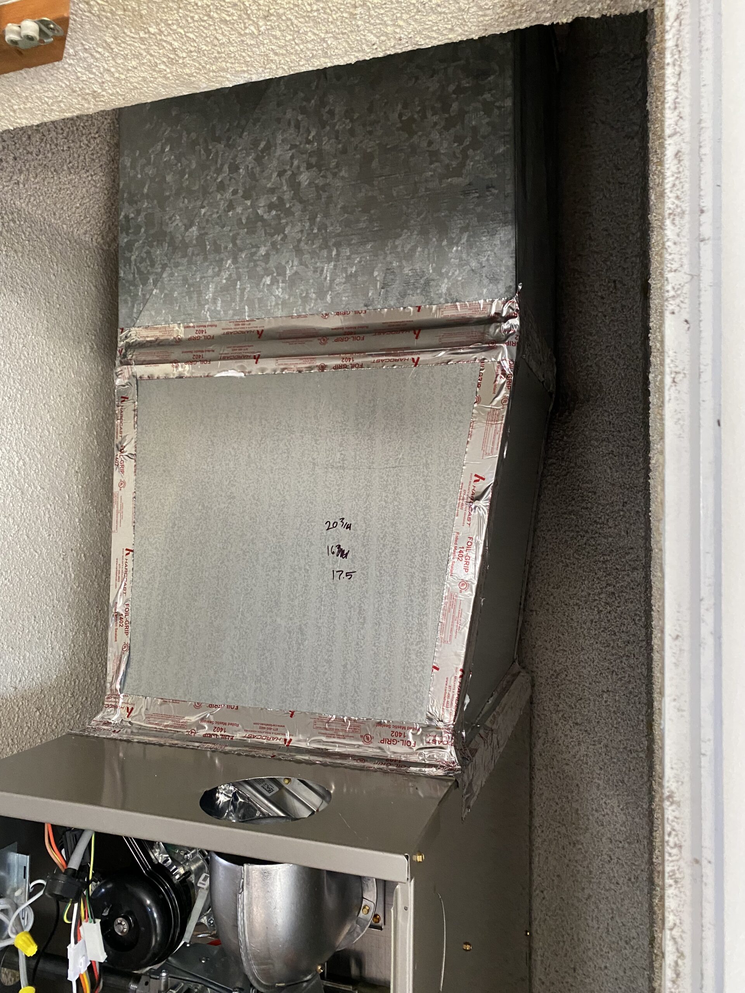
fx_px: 746
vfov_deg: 67.3
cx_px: 372
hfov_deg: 53.1
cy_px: 496
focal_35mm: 26
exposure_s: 1/30
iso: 500
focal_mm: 4.25
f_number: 1.8
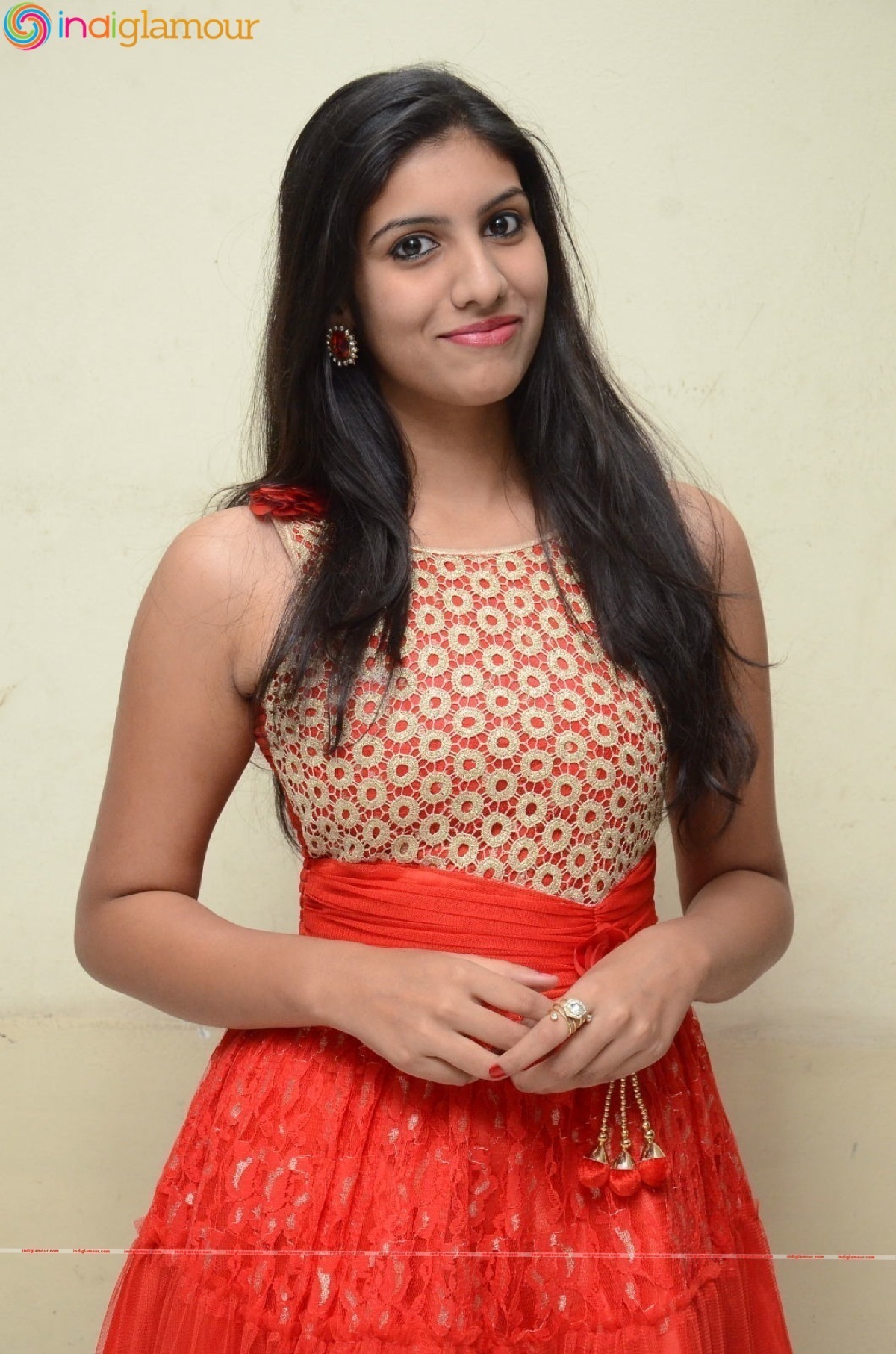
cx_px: 448
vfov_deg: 23.4
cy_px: 677
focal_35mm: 87
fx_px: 3264
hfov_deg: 15.6
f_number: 5.6
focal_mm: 58
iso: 2500
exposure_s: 1/125
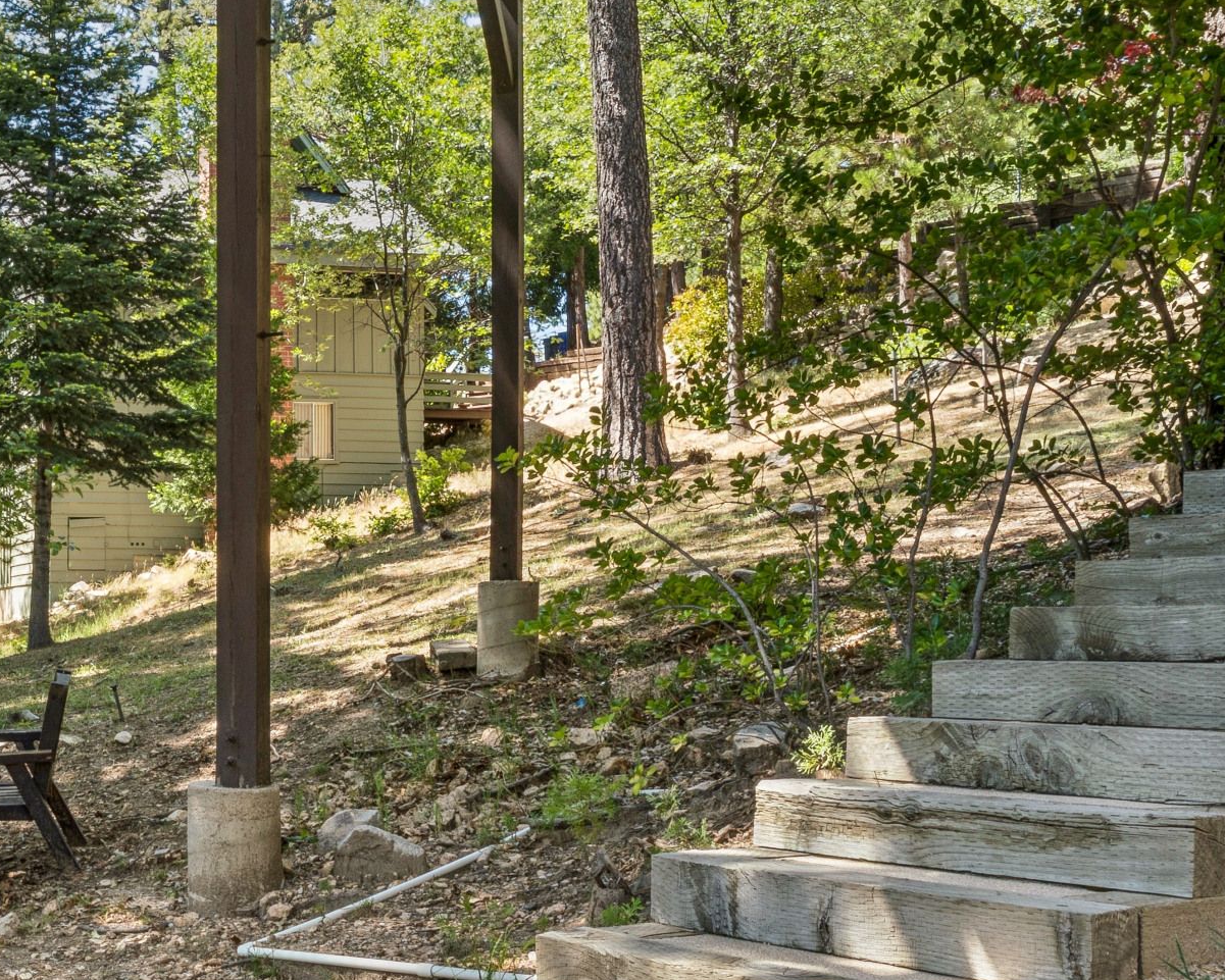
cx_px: 99
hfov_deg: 37.3
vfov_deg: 32.4
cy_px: 649
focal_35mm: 46
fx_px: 1672
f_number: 22
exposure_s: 1/5
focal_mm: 16.4
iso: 100
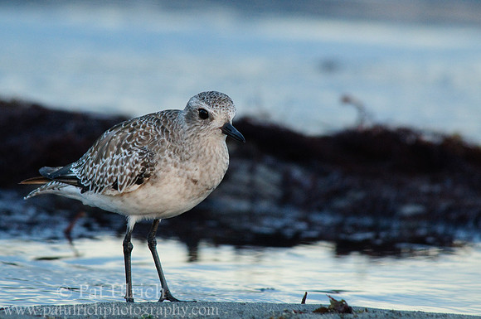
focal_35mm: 600
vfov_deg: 2.3
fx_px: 8005
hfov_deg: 3.4
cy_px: 160
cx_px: 240
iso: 1250
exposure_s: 1/160
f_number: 8
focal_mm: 400
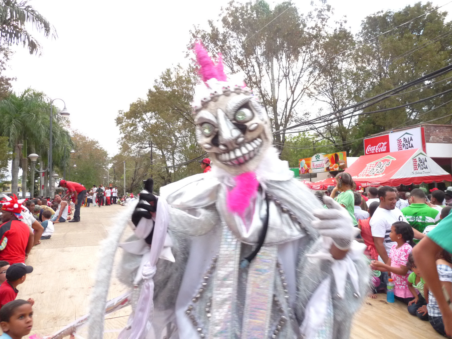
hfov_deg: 65.3
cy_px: 170
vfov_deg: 51.4
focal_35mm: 27
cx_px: 226
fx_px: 353
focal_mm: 4.8
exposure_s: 1/60
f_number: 2.8
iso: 320
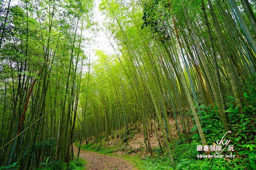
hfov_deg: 96.7
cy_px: 85
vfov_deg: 73.8
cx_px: 128
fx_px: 114
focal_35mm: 16
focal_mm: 16
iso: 200
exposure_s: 1/100
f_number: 5.6
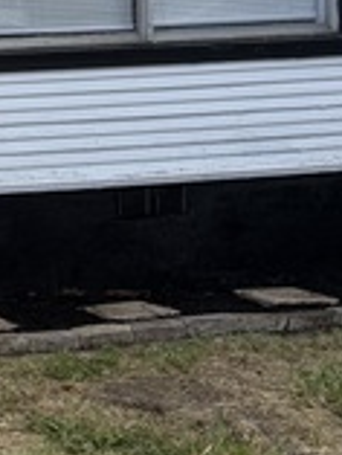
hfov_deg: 13.2
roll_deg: +2.0
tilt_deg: -3.1
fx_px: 1289
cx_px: -330
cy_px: 6
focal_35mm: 98
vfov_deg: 19.5
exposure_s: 1/3279
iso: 100
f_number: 1.78
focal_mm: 6.76
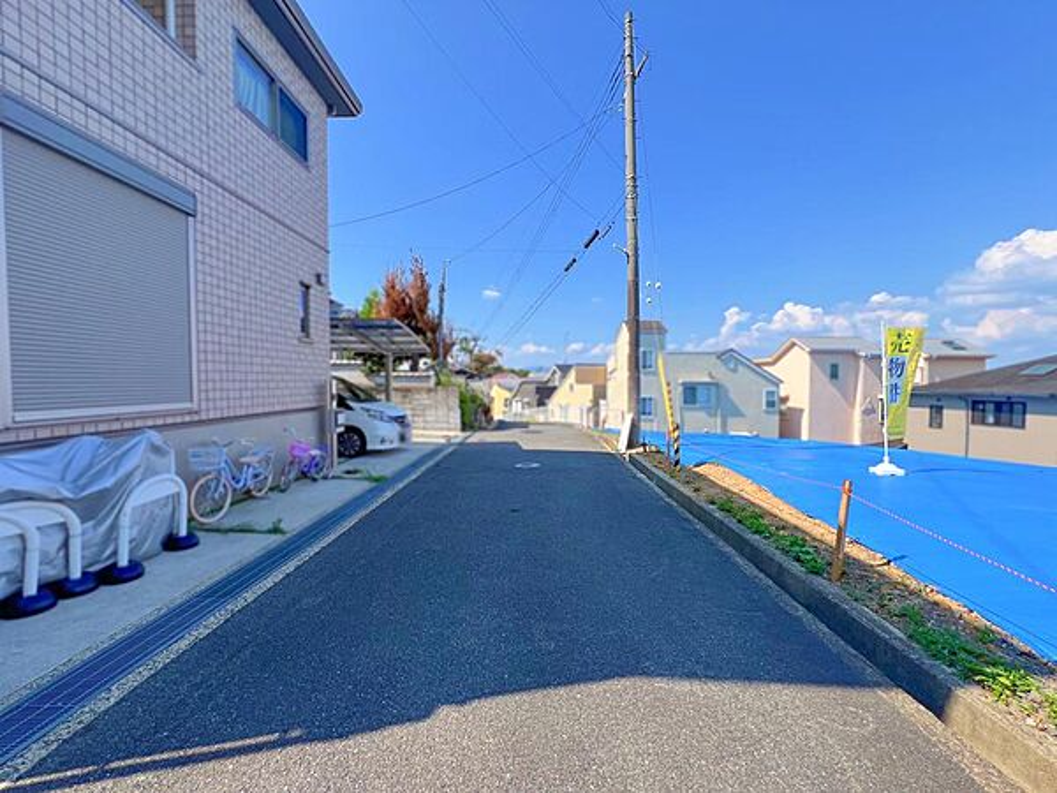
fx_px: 397
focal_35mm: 13
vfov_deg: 89.9
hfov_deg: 106.2
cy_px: 396
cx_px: 528
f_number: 1.8
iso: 32
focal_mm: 1.57
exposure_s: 1/1600
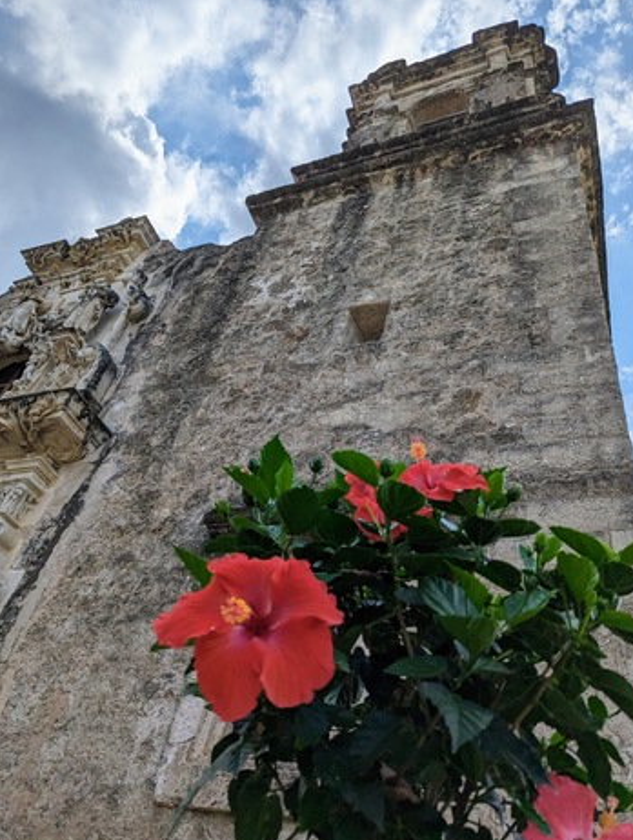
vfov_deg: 65.2
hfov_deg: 51.5
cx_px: 326
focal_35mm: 27
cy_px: 409
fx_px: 656
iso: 45
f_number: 1.85
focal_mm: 6.81
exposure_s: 1/7092
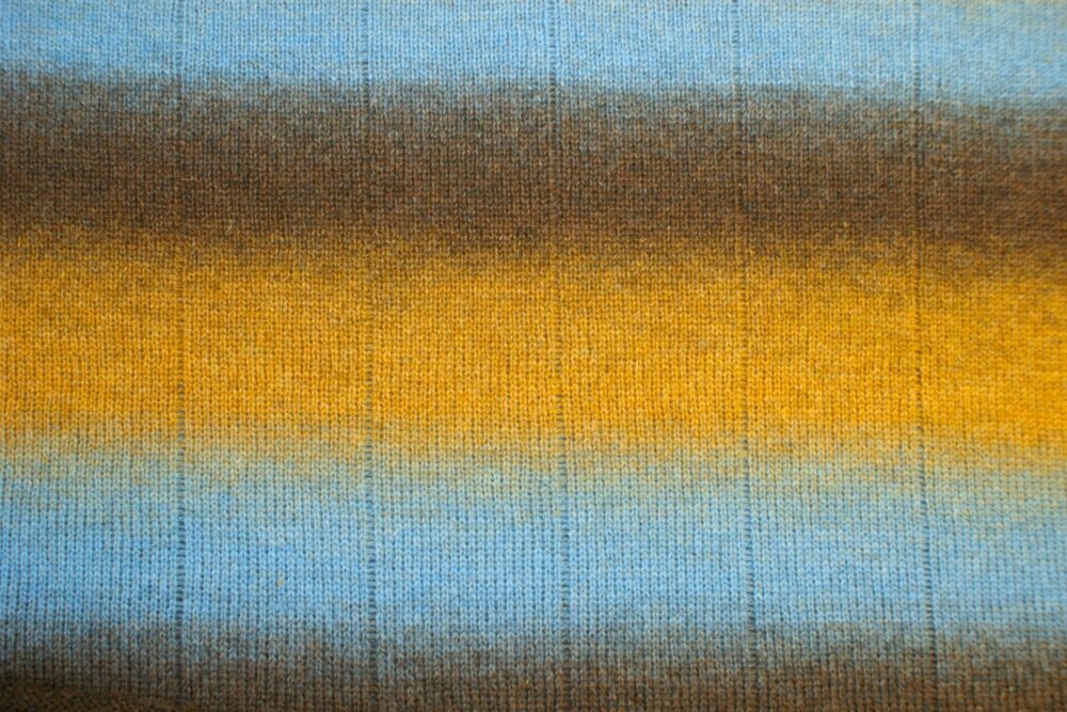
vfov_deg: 34.2
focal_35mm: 39
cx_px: 534
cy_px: 356
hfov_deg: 49.5
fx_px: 1156
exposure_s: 1/60
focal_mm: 26
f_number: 5.6
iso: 400
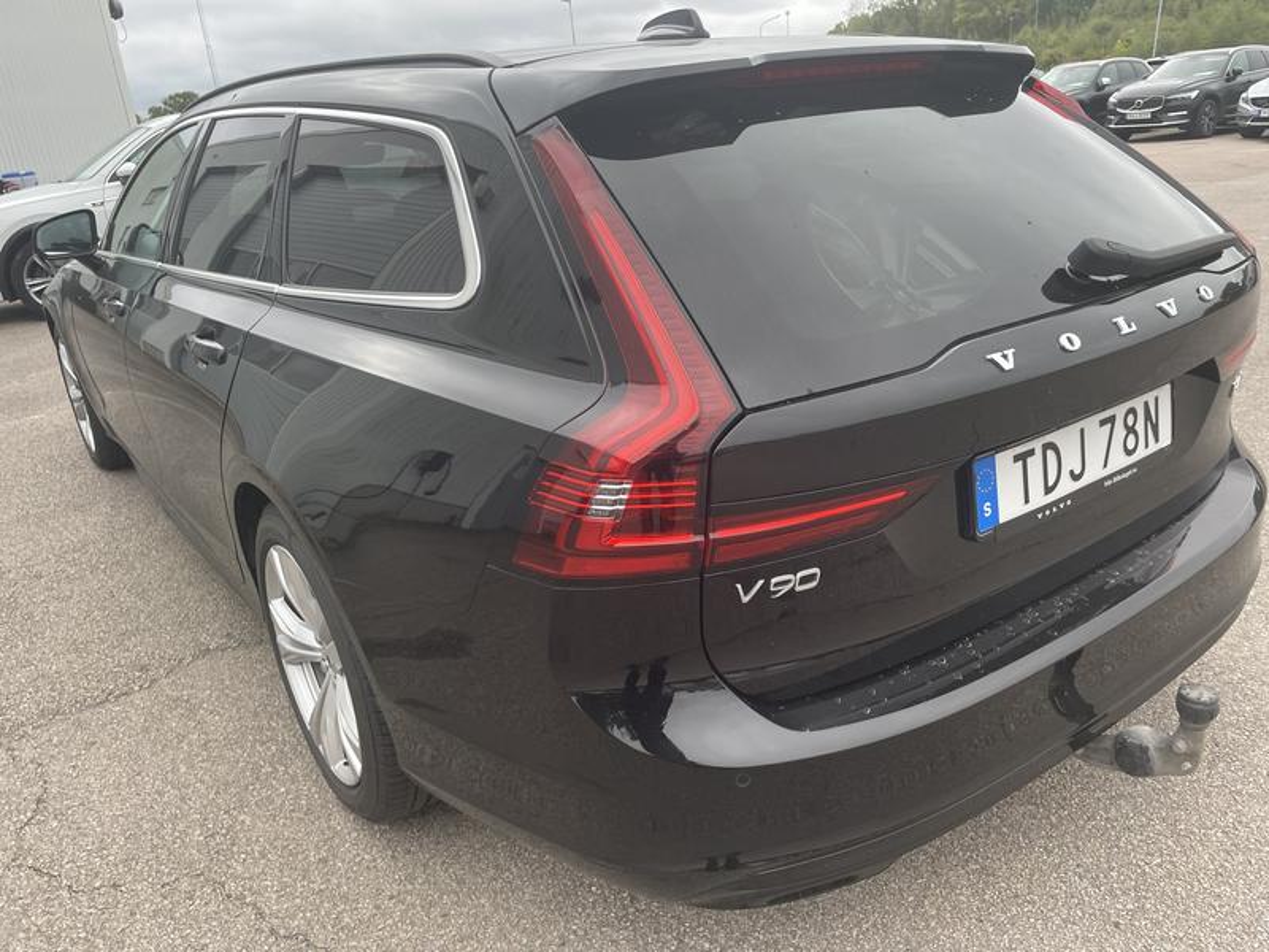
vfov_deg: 53.1
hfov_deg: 67.3
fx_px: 953
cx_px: 634
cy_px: 476
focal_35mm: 26
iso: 32
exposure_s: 1/311
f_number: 1.6
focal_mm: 4.2
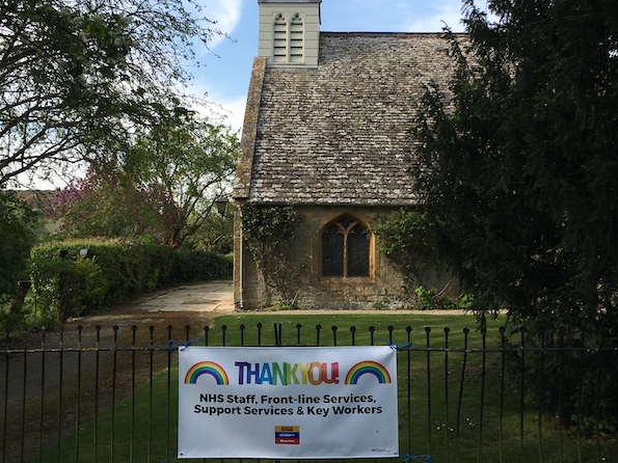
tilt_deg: +2.3
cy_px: 206
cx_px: 311
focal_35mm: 39
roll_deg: -0.4
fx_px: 696
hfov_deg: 47.9
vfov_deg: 36.8
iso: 25
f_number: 2.2
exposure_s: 1/793
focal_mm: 4.15
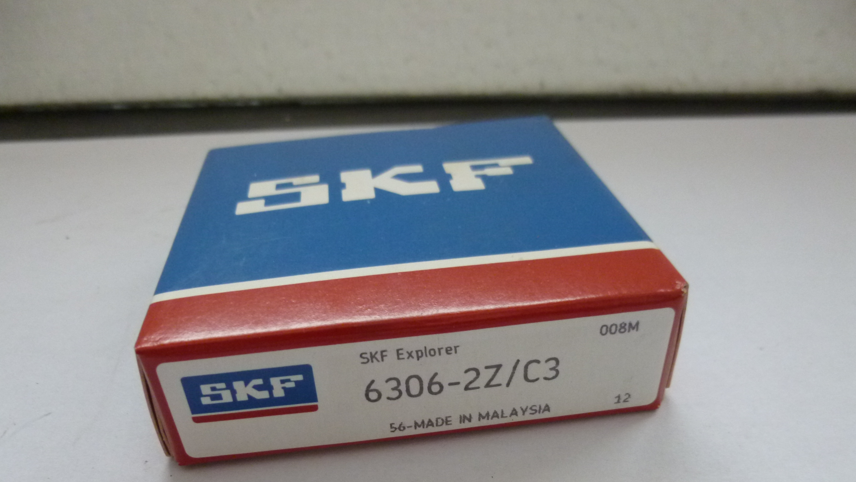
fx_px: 636
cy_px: 326
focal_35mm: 28
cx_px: 417
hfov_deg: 67.9
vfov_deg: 40.9
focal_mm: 4.5
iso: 400
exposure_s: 1/50
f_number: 3.1
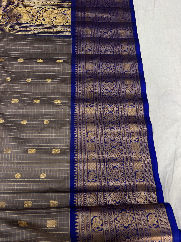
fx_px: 181
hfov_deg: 53.1
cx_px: 90
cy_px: 121
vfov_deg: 67.3
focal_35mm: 26
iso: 50
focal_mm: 5.7
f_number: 1.5
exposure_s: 1/100
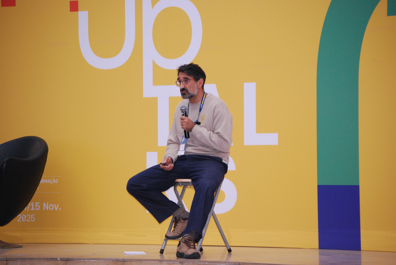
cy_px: 132
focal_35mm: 142
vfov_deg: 9.7
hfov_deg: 14.4
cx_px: 198
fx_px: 1569
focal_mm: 95
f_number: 4.8
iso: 1000
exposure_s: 1/60
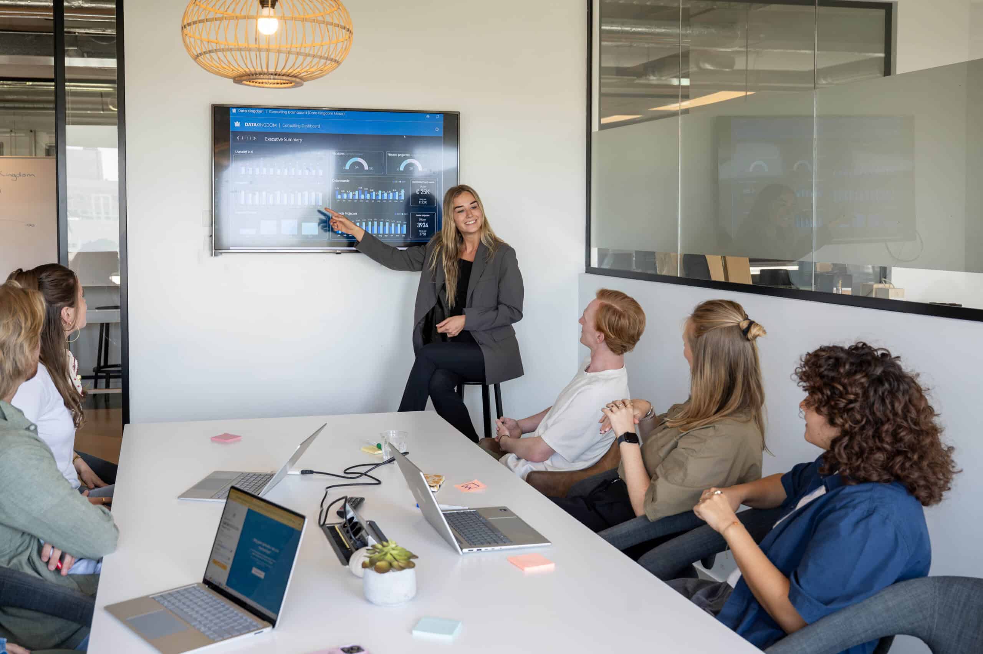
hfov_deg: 54.5
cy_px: 327
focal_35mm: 35
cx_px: 492
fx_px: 955
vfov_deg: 37.8
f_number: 4.5
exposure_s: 1/320
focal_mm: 35
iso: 1250
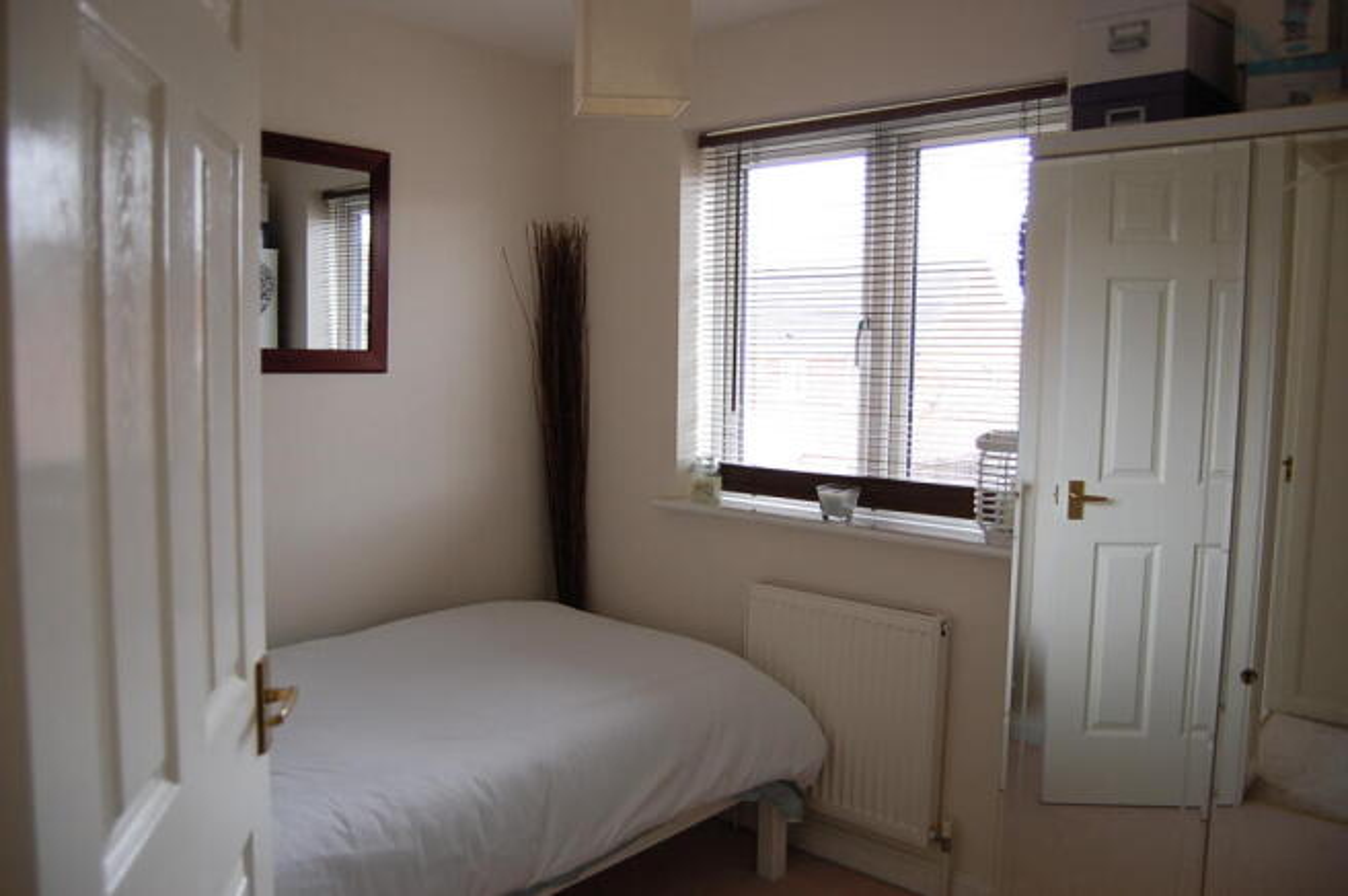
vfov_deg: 47.8
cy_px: 448
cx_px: 674
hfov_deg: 67.4
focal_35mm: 27
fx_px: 1010
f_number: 4
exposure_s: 1/60
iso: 400
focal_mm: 18
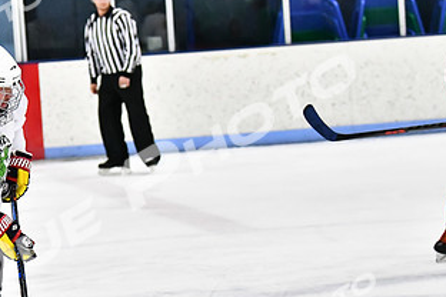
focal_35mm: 284
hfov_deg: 7.2
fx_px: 3518
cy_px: 232
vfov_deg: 4.8
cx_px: 43
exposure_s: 1/1600
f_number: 2.8
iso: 6400
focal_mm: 102
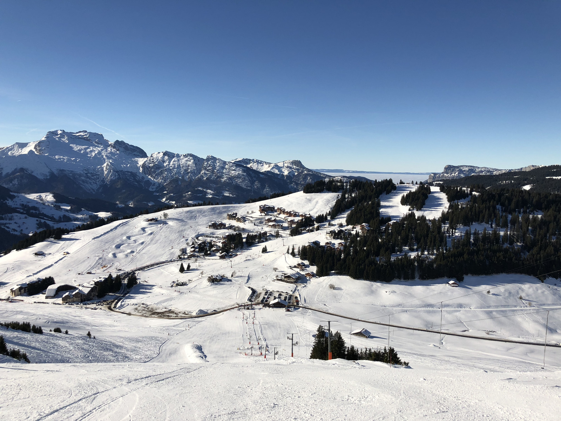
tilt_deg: -4.6
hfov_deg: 63.4
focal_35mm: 28
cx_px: 280
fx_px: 454
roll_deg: -1.1
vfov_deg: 49.7
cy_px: 210
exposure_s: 1/4367
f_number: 1.8
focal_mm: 4
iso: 20
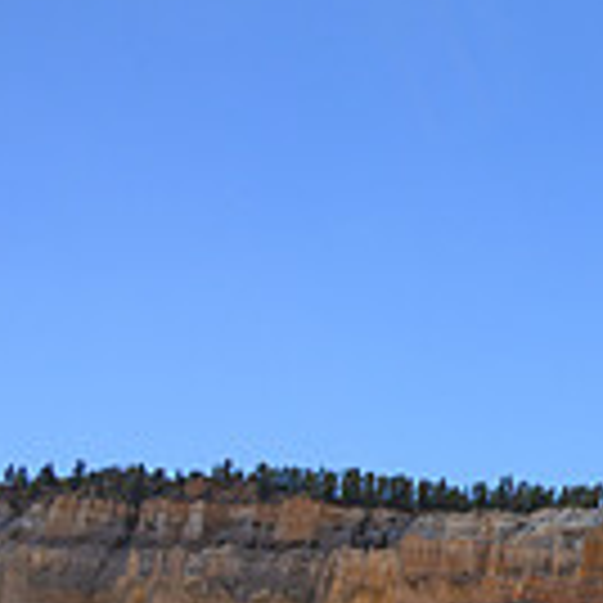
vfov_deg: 19.4
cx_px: 1206
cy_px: 544
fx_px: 1734
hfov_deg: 15.6
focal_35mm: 88
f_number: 8
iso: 100
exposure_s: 1/640
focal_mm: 24
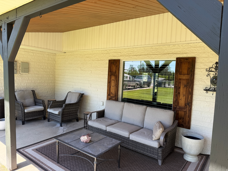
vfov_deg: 56.8
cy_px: 86
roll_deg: -2.9
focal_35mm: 24
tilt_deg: -3.2
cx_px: 114
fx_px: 158
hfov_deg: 71.6
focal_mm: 6.76
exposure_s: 1/521
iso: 80
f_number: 1.78
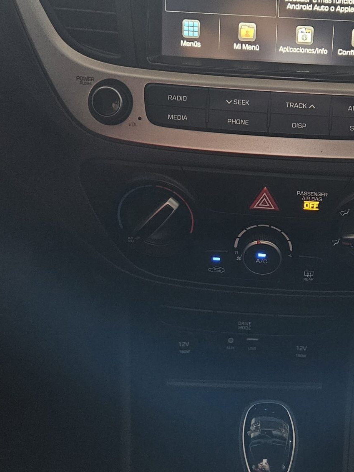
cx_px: 291
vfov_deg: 36.8
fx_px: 709
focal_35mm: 52
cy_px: 226
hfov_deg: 27.4
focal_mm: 5.4
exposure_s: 1/60
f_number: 1.8
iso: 800
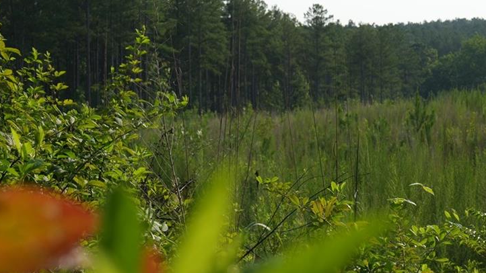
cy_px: 115
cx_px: 217
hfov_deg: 20.5
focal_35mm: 104
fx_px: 1340
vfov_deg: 11.6
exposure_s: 1/250
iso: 100
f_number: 7.1
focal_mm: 35
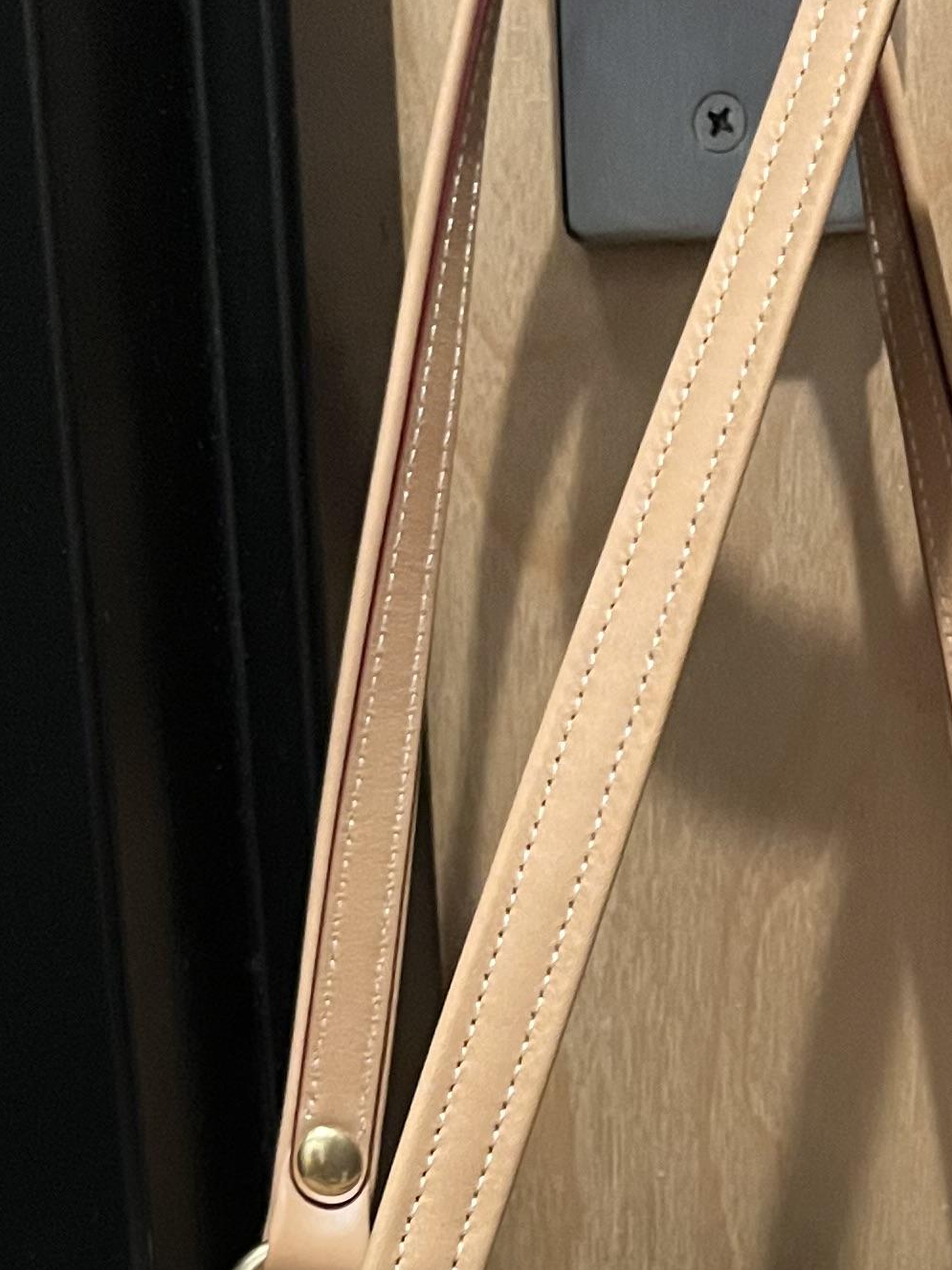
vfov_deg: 22.8
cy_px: 1497
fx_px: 2897
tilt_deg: -19.7
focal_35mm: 79
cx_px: 656
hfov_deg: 18.6
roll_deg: +1.9
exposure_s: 1/30
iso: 500
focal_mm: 5.1
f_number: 1.6
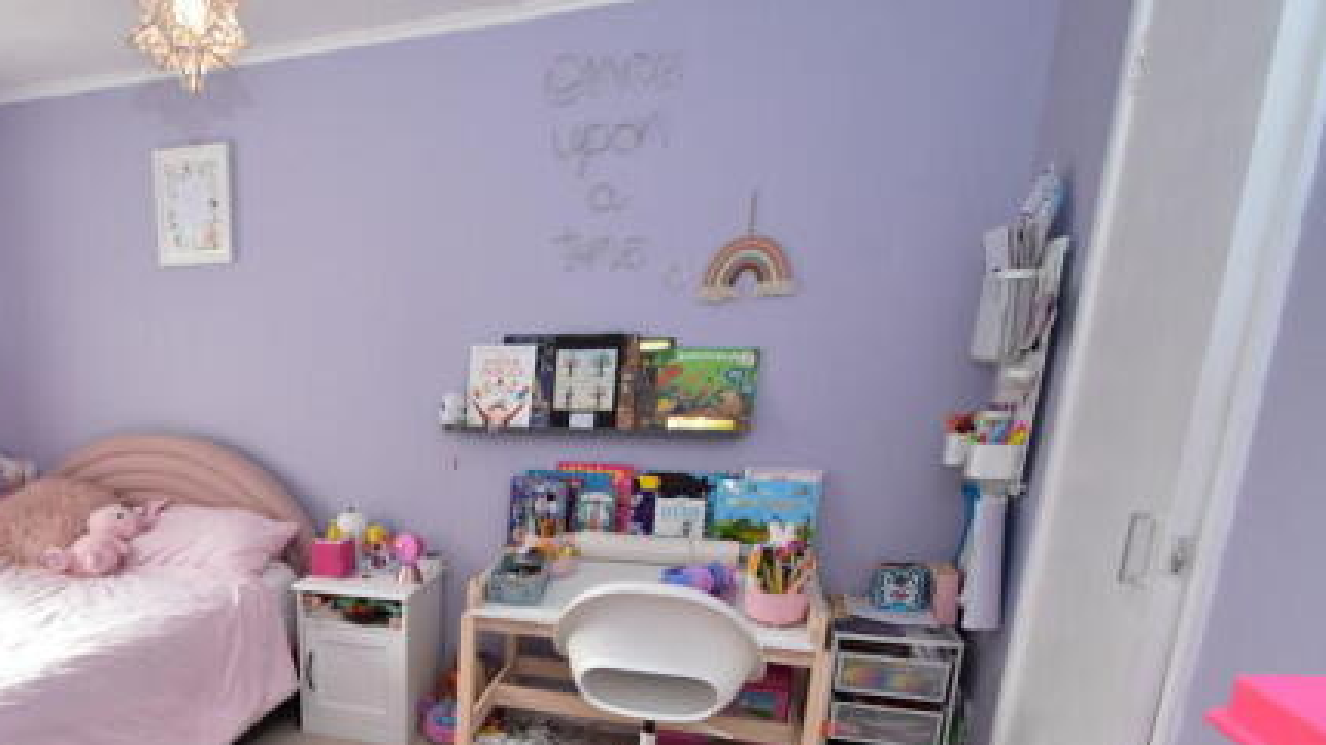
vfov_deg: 45.1
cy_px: 601
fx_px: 844
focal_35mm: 24
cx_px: 335
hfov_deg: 71.3
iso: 800
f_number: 9
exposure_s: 1/125
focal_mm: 10
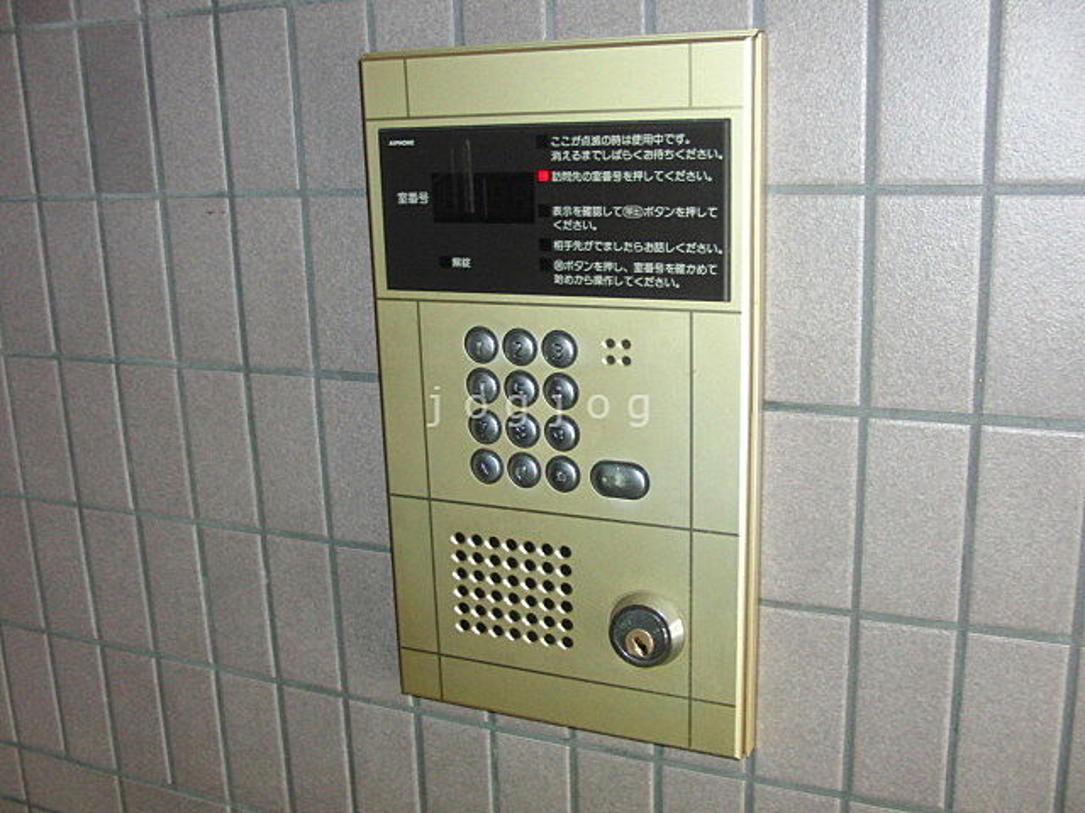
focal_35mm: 37
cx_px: 542
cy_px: 406
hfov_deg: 50.1
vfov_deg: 38.7
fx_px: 1160
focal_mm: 6.42
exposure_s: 1/60
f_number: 3.6
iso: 400
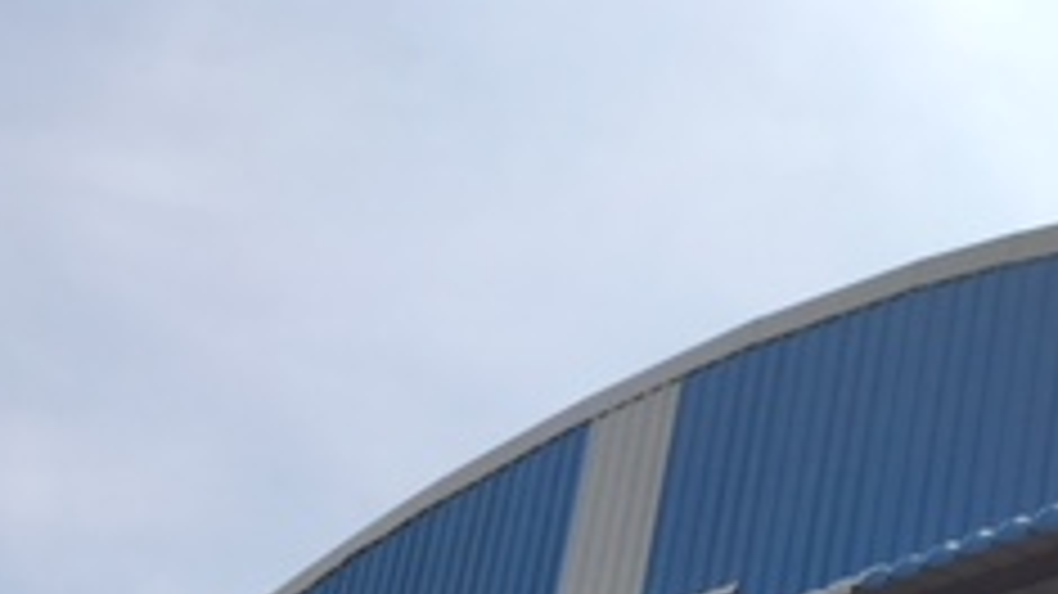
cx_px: 1144
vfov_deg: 13.0
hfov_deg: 23.3
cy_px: 1004
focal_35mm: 86
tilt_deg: +19.8
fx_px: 2412
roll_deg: -6.8
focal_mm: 4.15
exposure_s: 1/2653
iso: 25
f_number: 2.2
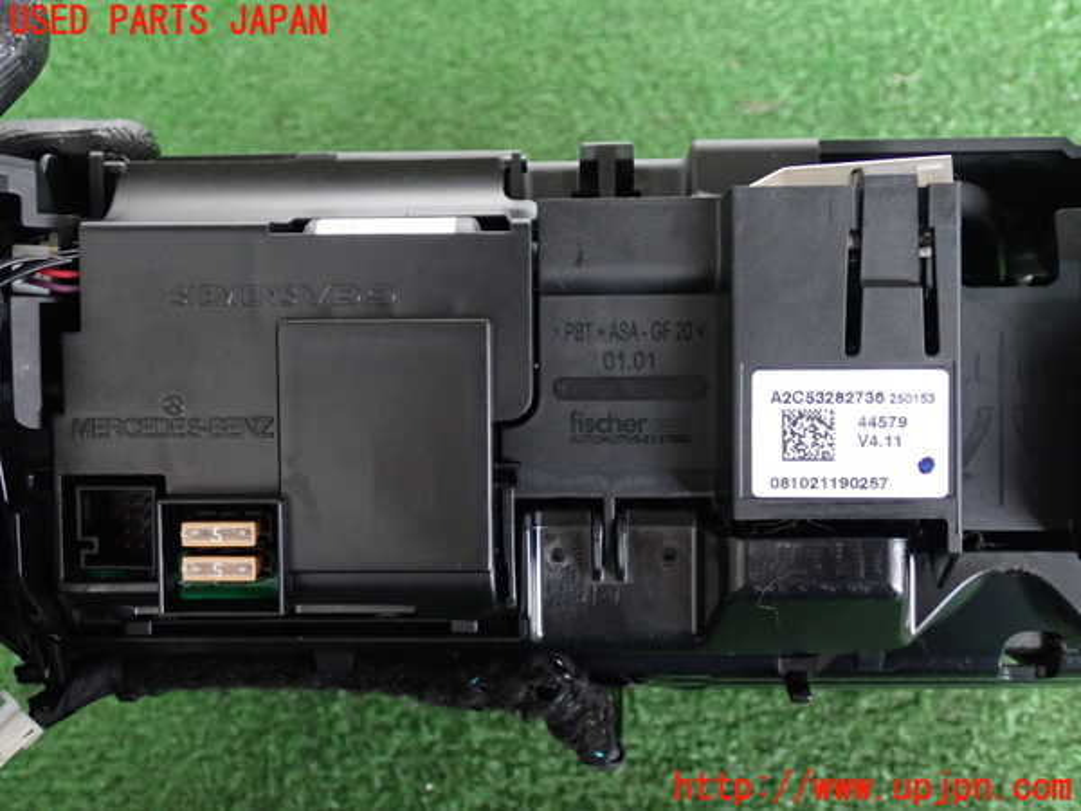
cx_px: 540
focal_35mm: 44
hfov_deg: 42.9
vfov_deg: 32.9
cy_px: 406
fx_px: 1374
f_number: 2.9
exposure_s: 1/40
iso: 500
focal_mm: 7.84
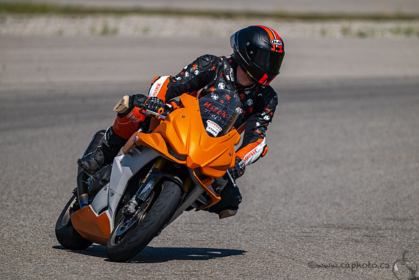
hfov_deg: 3.4
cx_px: 210
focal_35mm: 600
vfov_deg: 2.3
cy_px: 140
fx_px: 6985
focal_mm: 600
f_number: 6.3
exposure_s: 1/1250
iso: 140
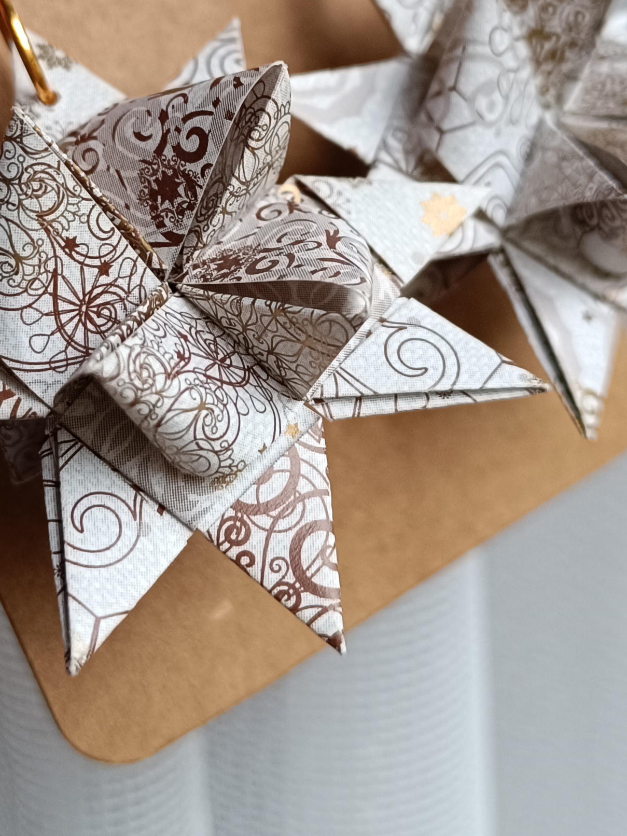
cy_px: 259
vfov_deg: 31.4
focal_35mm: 61
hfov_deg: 24.0
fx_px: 1473
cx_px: 246
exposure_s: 1/50.1
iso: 618
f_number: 1.88
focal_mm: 5.59
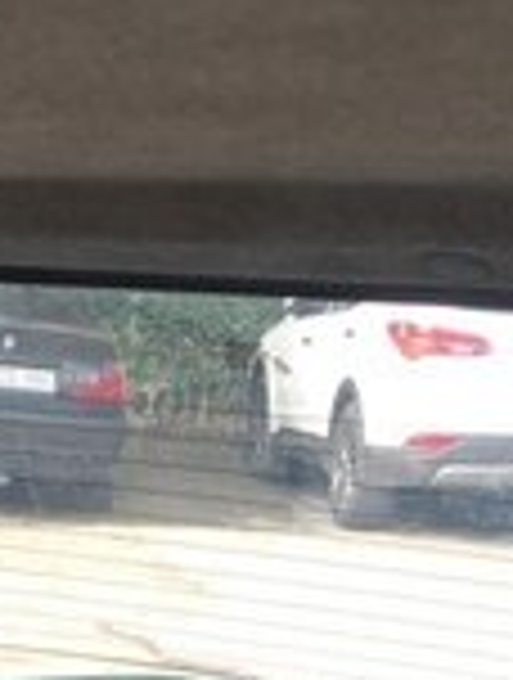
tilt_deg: -21.6
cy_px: 959
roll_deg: -5.4
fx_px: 1869
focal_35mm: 95
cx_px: 86
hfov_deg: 15.5
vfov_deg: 18.7
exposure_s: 1/100
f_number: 2.2
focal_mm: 4.15
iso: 32
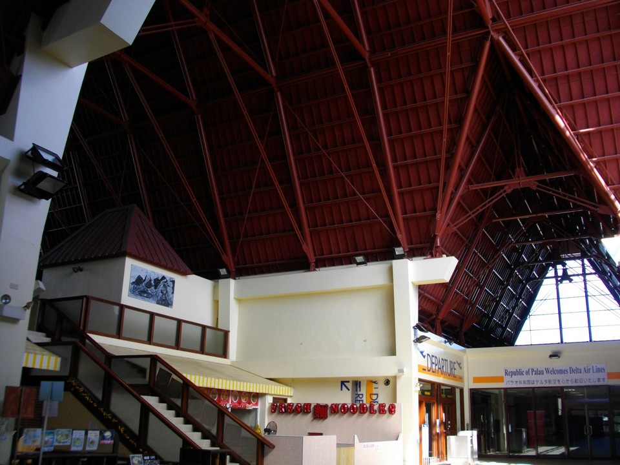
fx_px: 573
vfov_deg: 44.2
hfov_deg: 56.8
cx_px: 310
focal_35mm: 32
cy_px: 232
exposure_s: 1/125
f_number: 2.9
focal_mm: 5.7
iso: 100
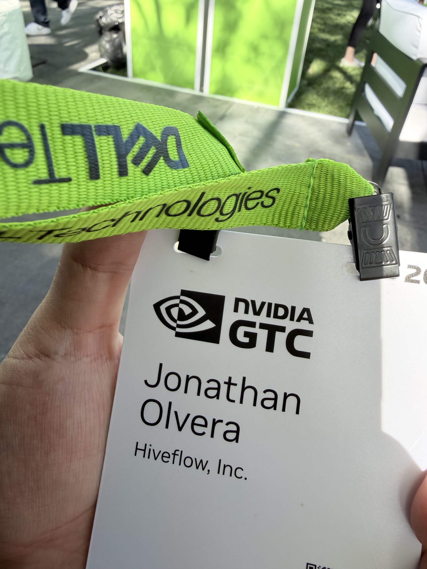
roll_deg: -4.9
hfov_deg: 56.8
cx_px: 214
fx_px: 395
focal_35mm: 24
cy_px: 284
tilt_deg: -37.7
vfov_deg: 71.6
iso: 40
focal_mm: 2.22
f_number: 2.2
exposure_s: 1/227
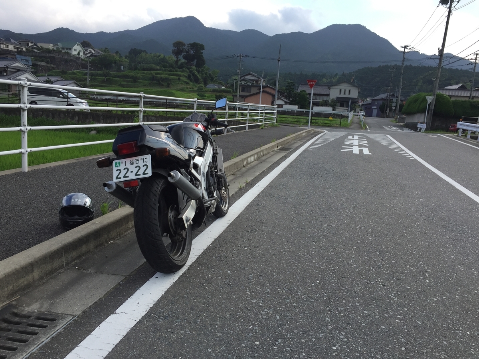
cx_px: 240
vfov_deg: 48.2
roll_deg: -5.4
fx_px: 401
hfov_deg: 61.7
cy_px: 180
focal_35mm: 29
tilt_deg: -7.6
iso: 32
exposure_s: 1/1130
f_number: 2.2
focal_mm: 4.15
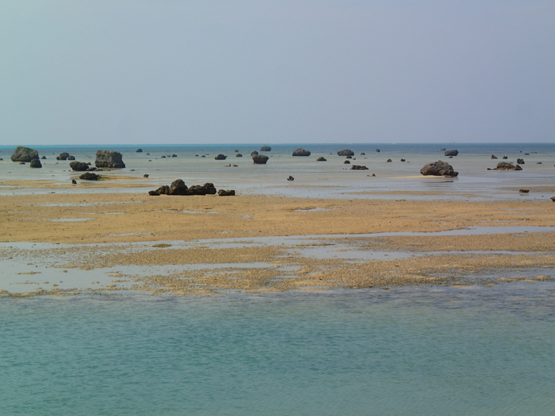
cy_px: 208
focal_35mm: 100
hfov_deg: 19.6
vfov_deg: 14.8
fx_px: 1603
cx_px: 278
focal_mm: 18
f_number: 6.3
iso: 100
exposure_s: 1/500
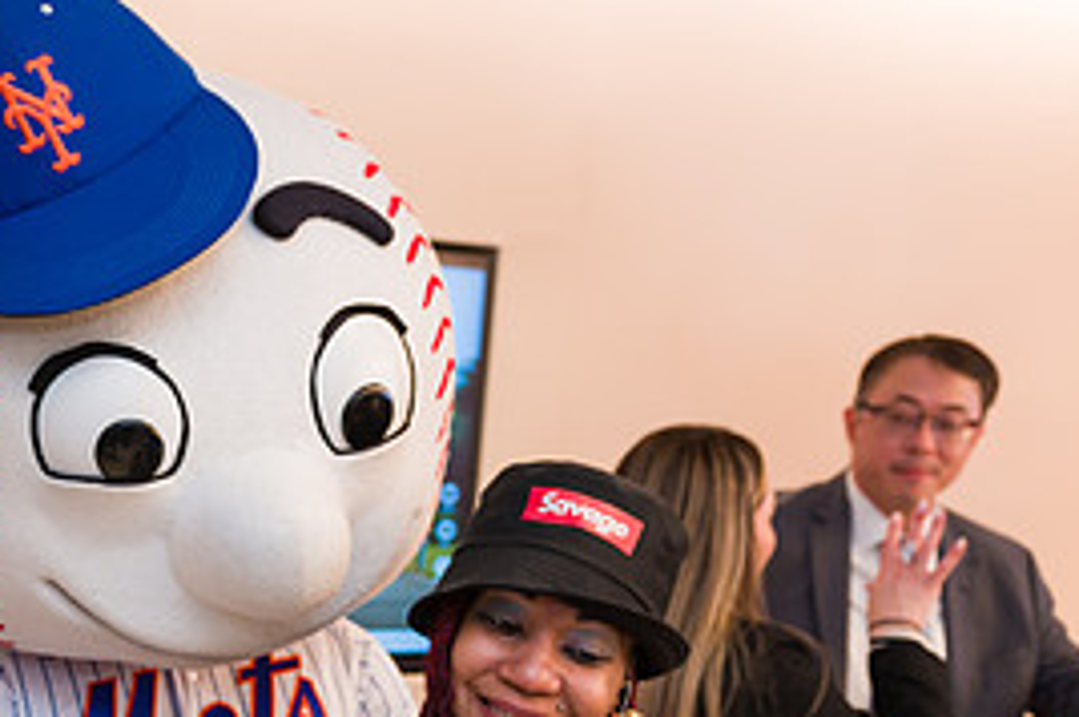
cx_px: 109
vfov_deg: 25.1
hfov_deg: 35.9
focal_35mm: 52
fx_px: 1557
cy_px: 653
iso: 400
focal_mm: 24
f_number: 4
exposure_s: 1/200
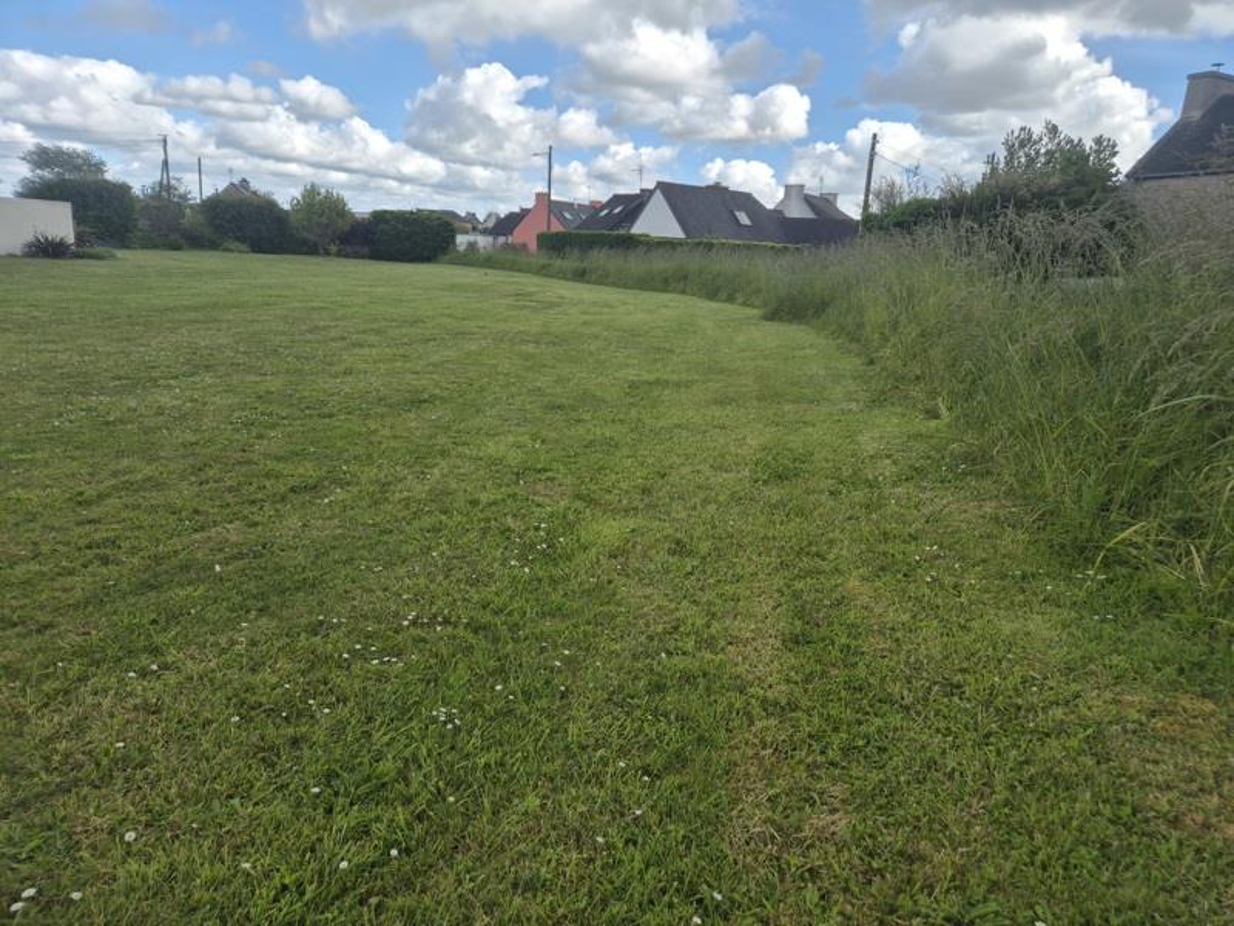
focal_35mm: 23
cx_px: 617
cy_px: 463
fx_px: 820
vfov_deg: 58.9
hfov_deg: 73.9
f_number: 1.8
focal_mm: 5.4
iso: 25
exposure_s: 1/862
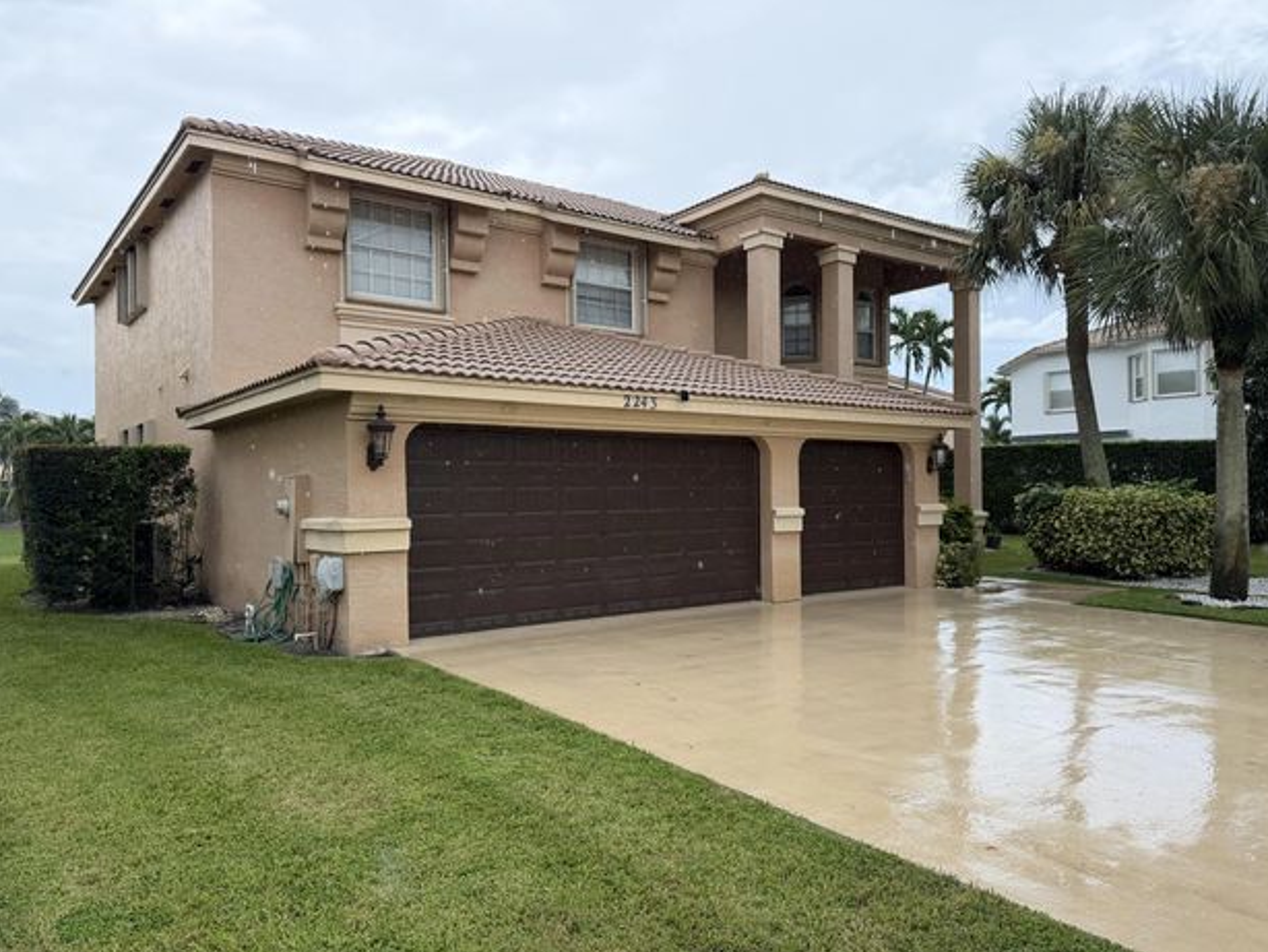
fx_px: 916
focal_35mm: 25
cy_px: 489
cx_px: 657
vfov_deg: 54.9
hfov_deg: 69.3
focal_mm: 6.76
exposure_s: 1/1618
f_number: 1.78
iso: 100
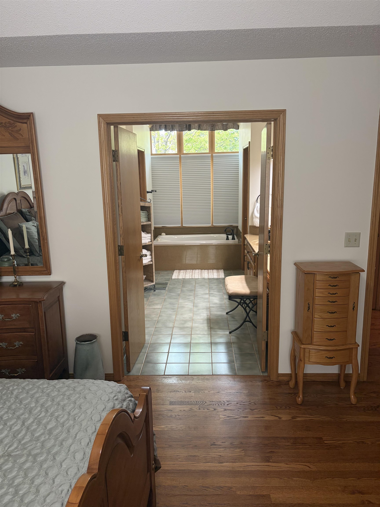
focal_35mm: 26
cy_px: 254
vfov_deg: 67.3
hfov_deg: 53.1
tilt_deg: -10.6
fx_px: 381
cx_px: 190
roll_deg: +0.6
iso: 160
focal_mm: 5.96
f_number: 1.6
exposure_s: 1/60
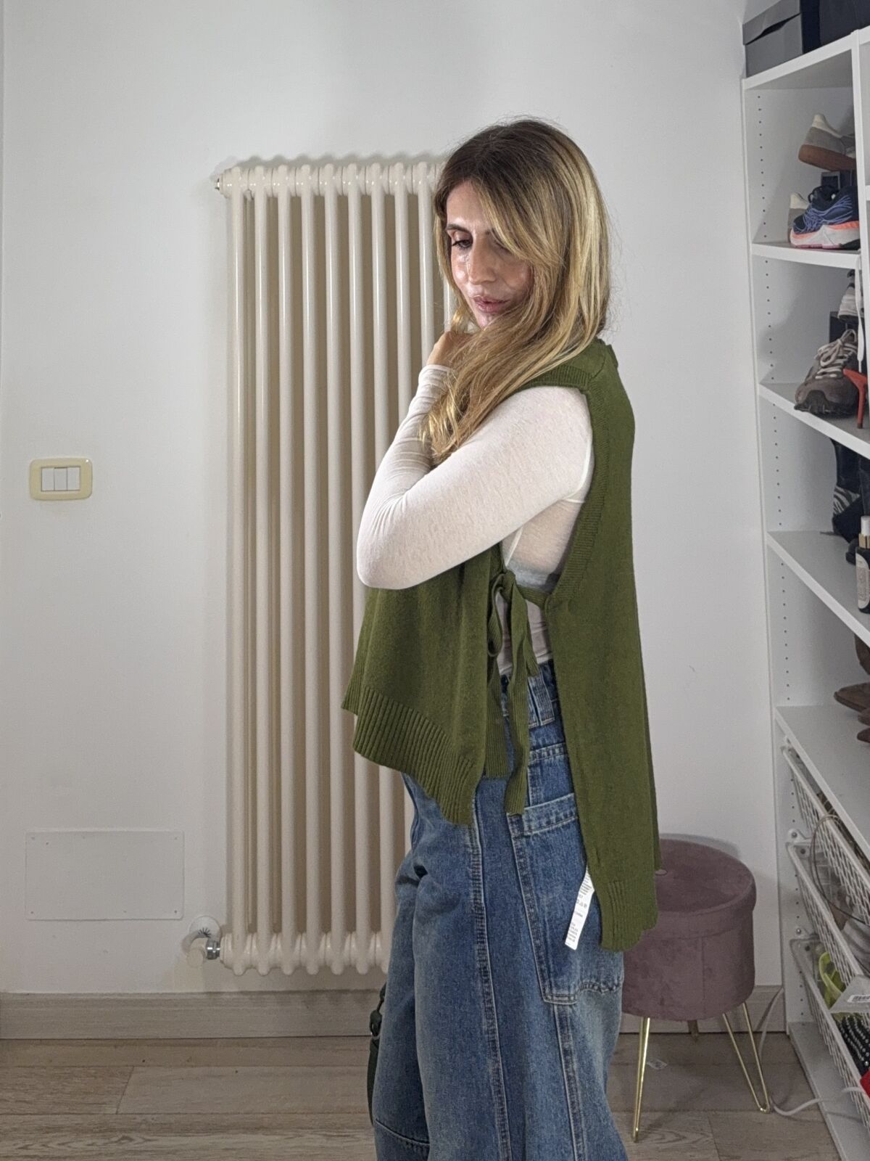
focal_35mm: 24
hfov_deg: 56.8
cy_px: 580
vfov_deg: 71.6
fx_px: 804
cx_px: 435
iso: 80
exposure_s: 1/100
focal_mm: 6.76
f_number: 1.78
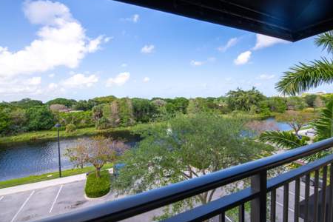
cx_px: 172
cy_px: 107
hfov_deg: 96.7
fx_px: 148
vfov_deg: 73.7
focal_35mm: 16
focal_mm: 15
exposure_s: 1/1600
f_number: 6.3
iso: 400
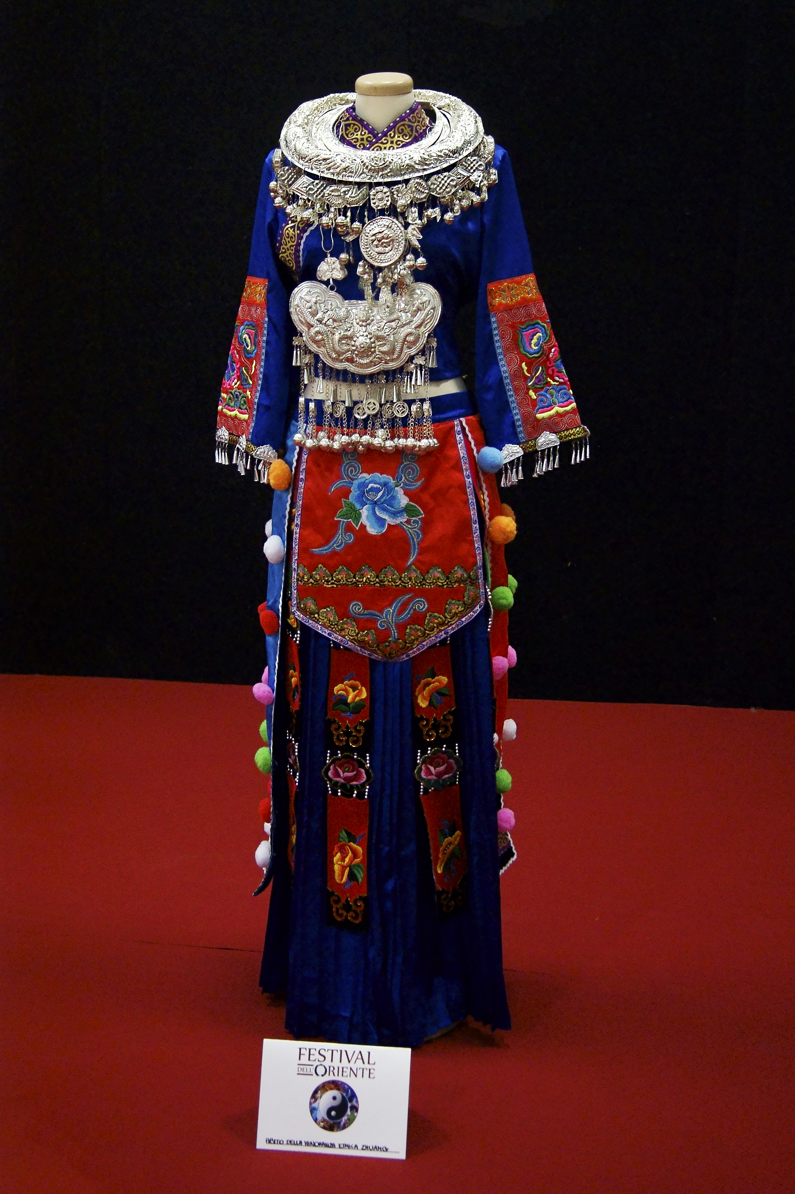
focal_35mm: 39
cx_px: 398
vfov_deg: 49.6
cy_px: 597
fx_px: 1293
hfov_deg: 34.2
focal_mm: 26
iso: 800
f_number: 4
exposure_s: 1/50
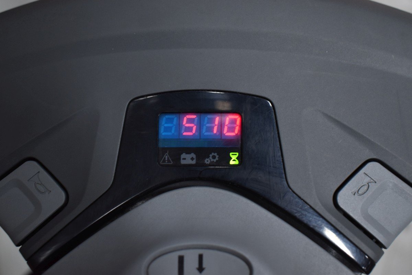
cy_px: 138
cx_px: 206
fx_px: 481
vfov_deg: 31.9
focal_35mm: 42
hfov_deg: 46.4
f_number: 4.2
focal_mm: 28
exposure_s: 1/60
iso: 720
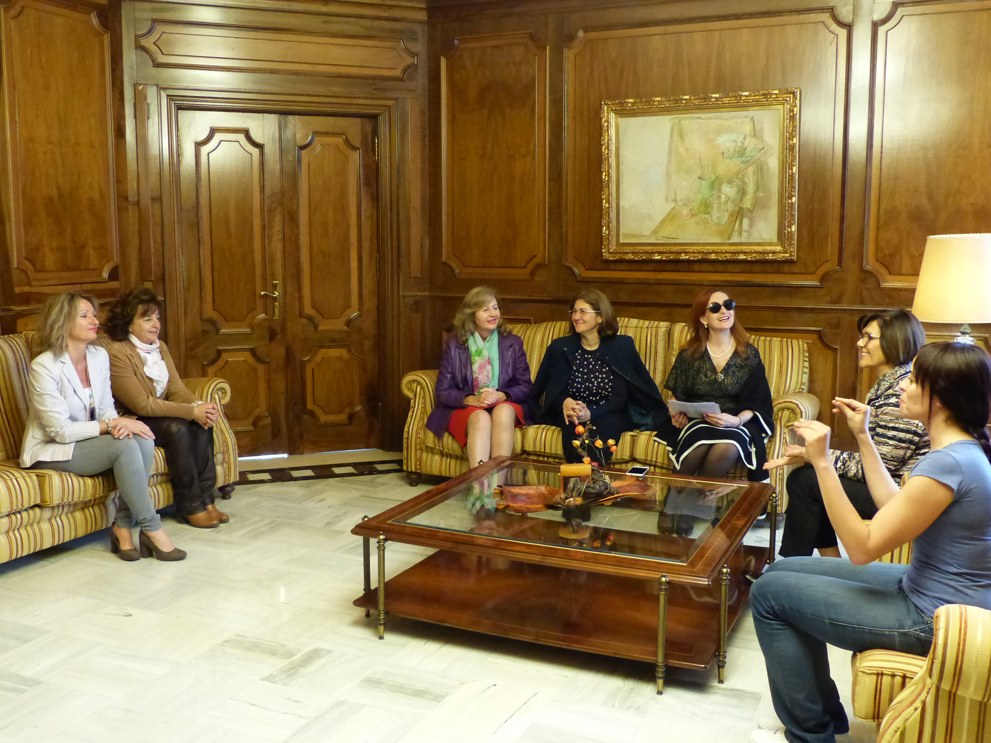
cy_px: 372
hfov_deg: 54.0
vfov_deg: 41.8
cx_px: 496
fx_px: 973
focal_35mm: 34
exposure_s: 1/40
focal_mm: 6.2
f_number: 2.8
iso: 800
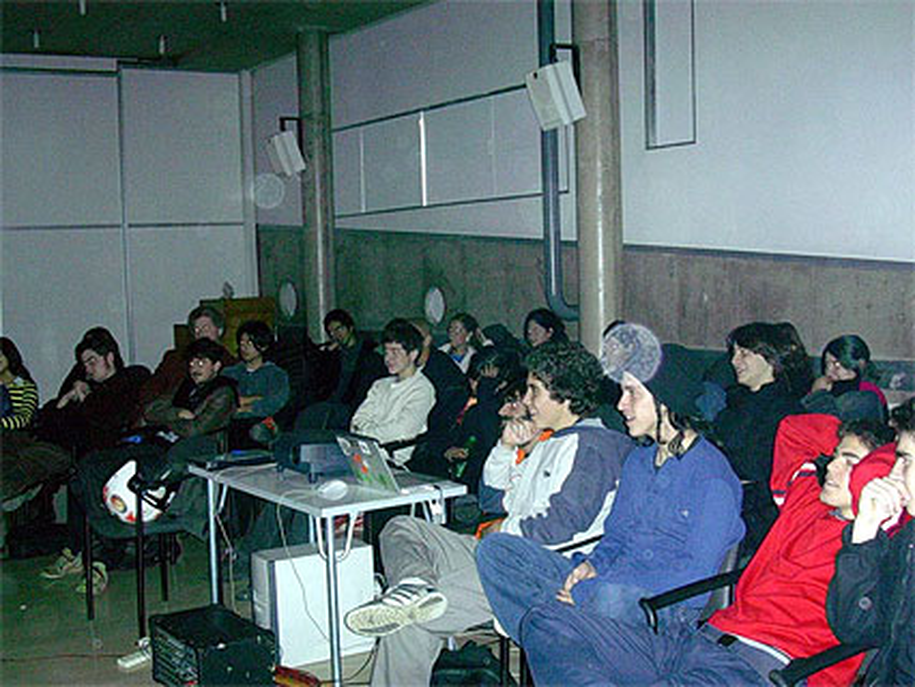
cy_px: 344
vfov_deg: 32.2
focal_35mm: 45
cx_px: 458
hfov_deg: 42.1
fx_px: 1190
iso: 200
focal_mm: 6.7
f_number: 2.9
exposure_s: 1/64
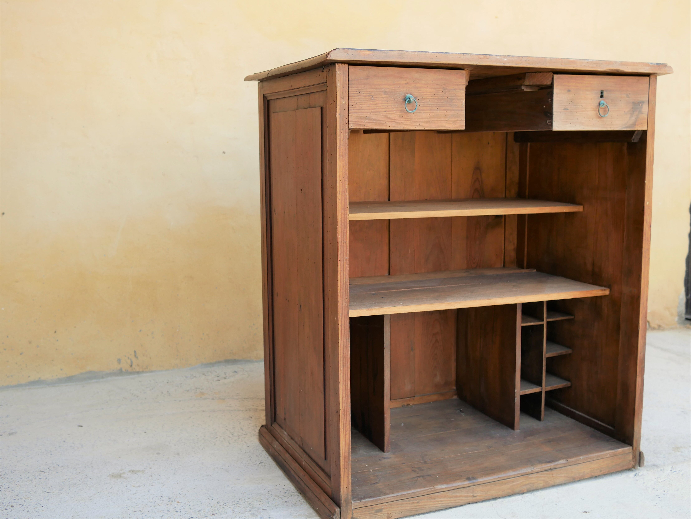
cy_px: 260
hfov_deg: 46.8
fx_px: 799
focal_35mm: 40
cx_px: 346
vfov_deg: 36.0
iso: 200
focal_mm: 20
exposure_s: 1/250
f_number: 2.5
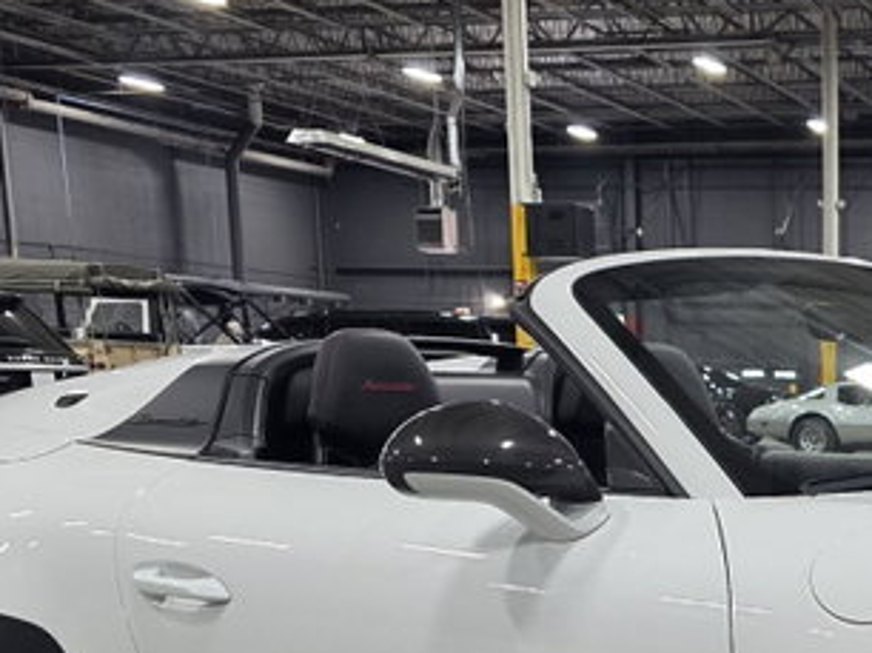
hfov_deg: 23.5
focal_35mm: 77
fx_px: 1938
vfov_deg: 17.8
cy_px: 855
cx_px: 1000
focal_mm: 6.3
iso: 250
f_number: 1.7
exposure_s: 1/120
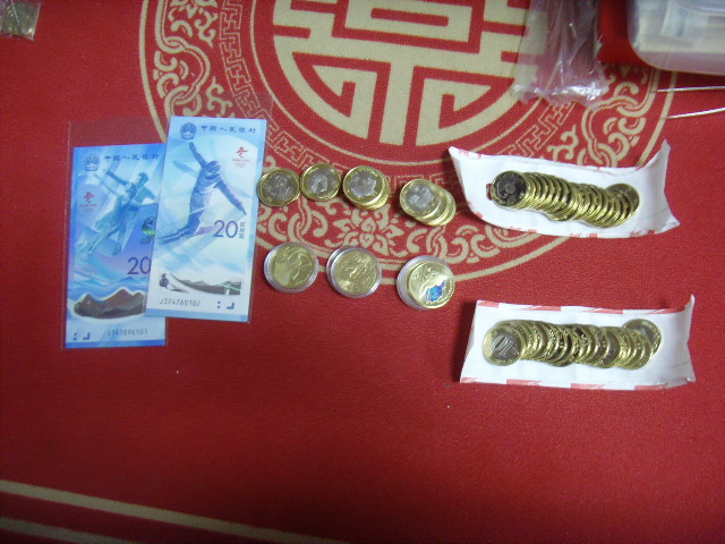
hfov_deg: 47.9
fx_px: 817
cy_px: 272
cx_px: 362
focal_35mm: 39
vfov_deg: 36.8
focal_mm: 6.6
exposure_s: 1/8
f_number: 3.5
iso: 200
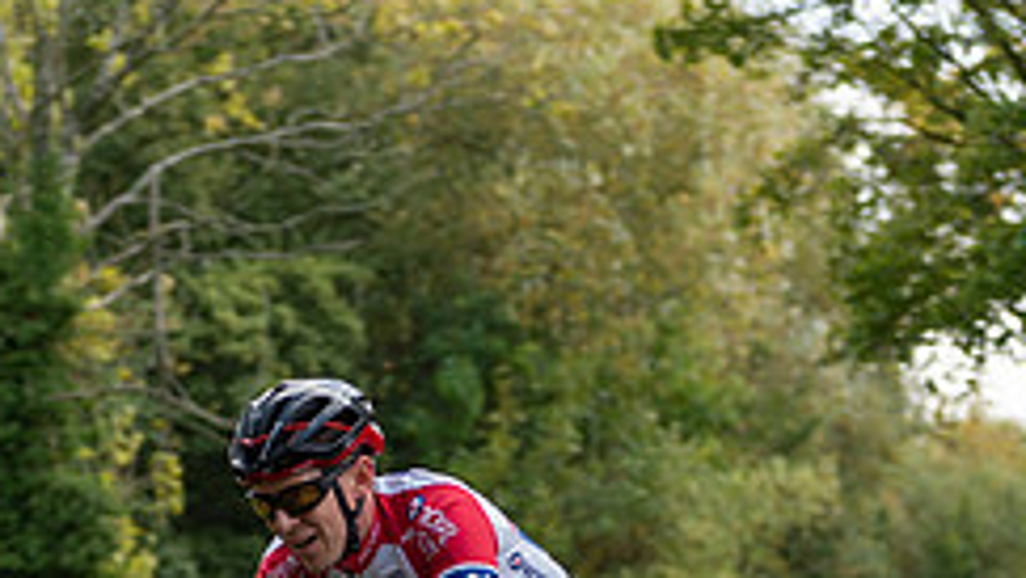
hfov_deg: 10.8
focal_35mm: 199
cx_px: 365
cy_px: 722
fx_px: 5417
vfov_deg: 6.1
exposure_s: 1/500
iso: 200
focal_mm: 62
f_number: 3.2
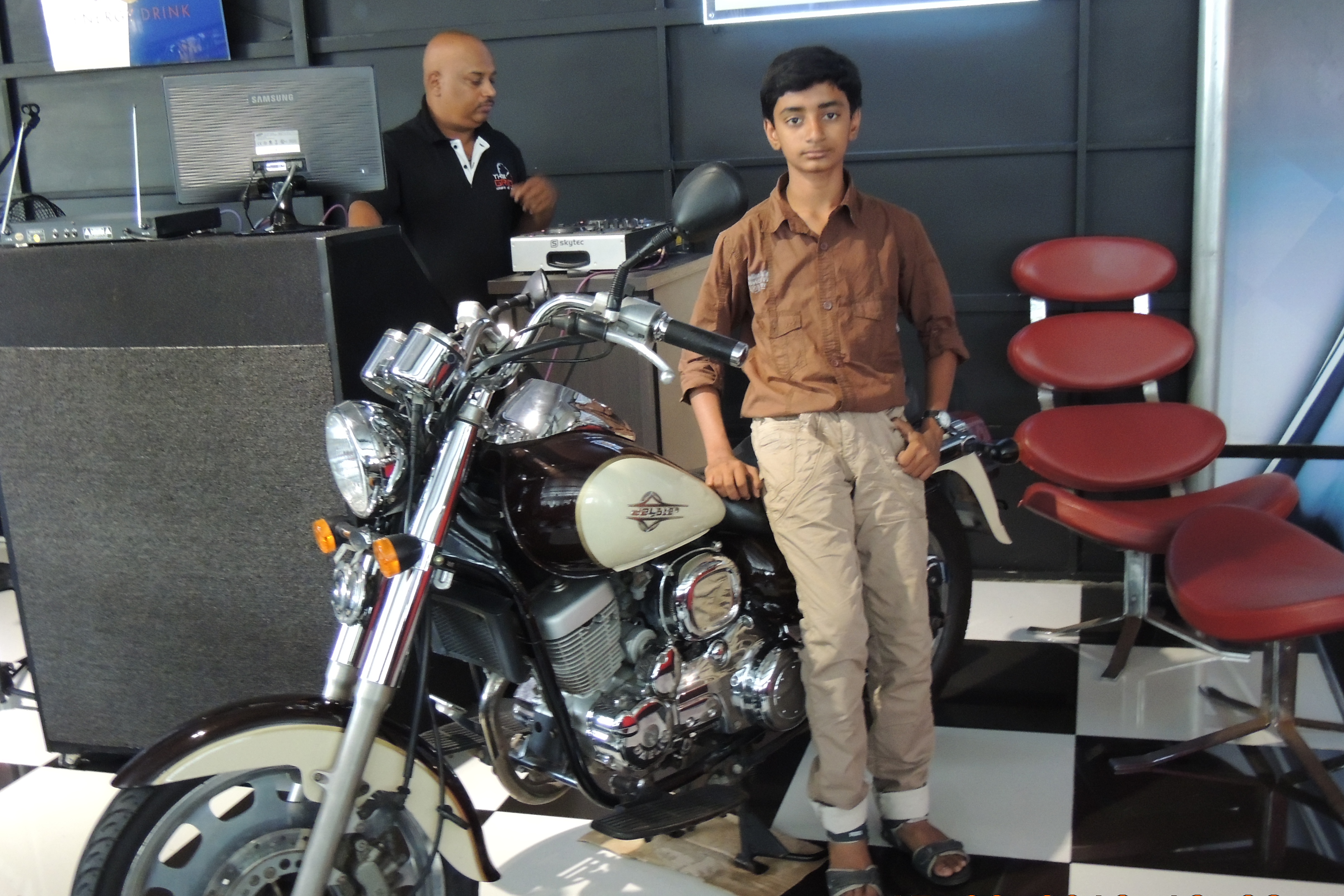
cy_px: 504
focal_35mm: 37
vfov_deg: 35.9
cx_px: 663
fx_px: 1381
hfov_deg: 51.9
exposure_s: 1/13
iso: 720
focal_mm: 6.2
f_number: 3.3
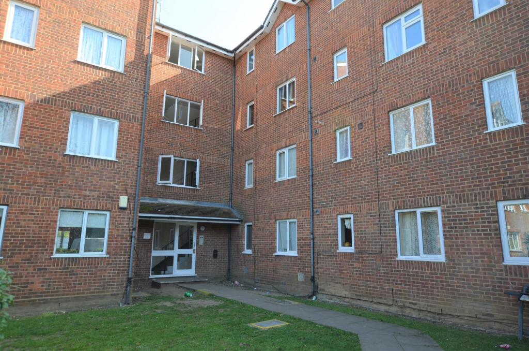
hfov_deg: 73.9
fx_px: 352
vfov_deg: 52.9
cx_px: 264
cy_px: 176
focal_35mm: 24
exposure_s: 1/160
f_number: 6.3
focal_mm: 16
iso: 200
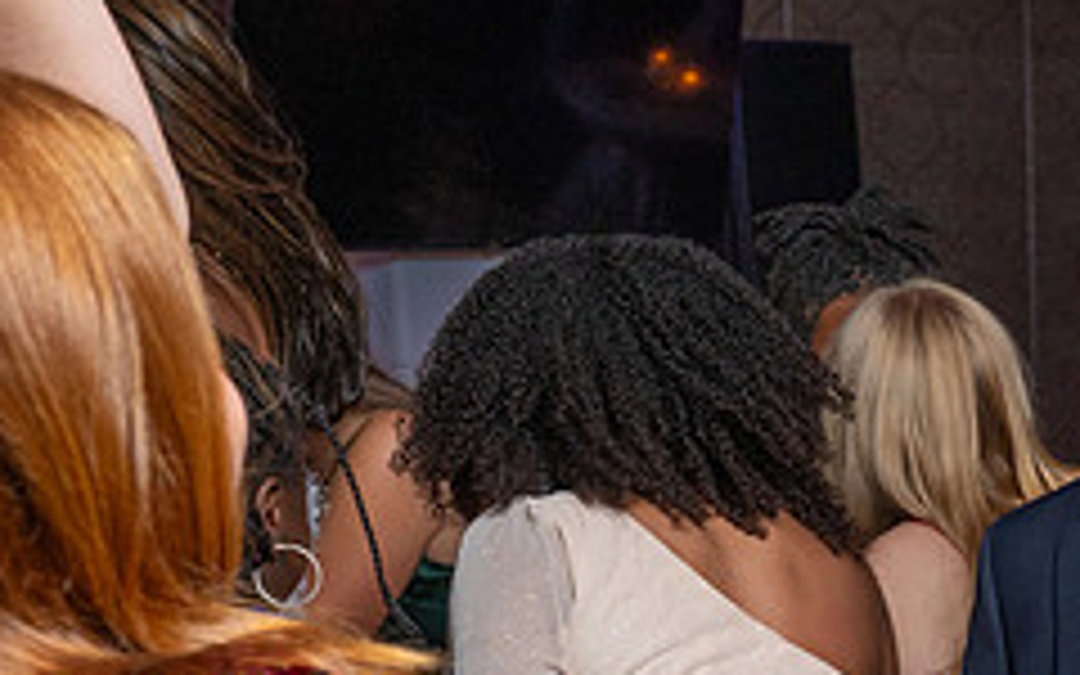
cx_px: 1209
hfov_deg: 18.7
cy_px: 879
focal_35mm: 107
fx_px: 3149
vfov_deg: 11.9
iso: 2000
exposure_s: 1/200
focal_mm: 39
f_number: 5.6
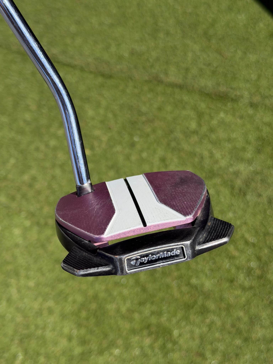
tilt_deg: -61.5
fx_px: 505
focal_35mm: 48
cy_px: 182
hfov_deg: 30.3
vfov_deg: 39.7
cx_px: 136
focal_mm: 6.76
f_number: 1.78
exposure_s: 1/3096
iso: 80
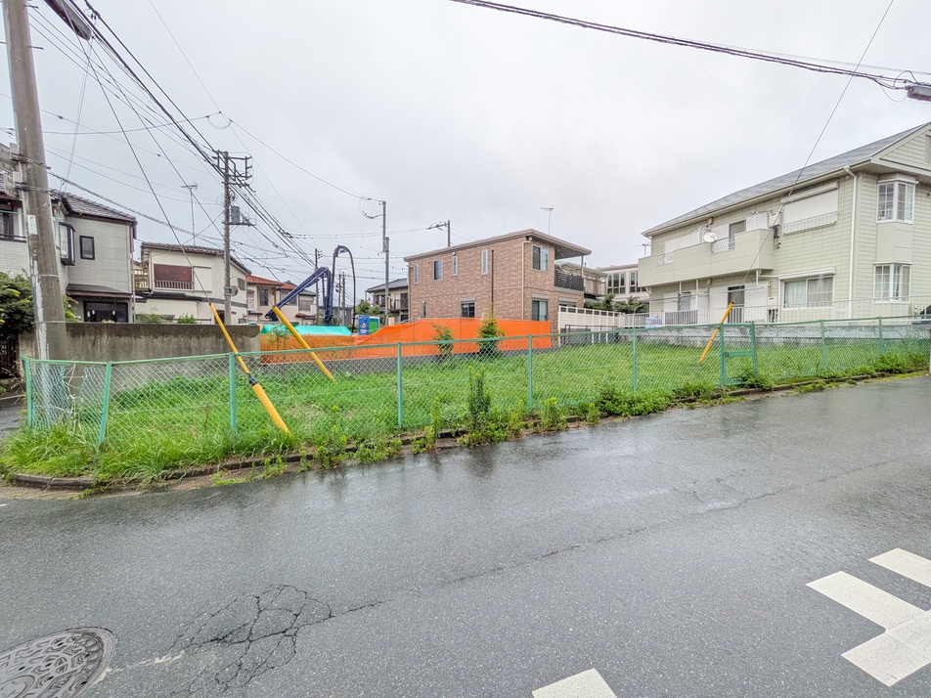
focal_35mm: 14
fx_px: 377
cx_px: 466
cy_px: 349
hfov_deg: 102.1
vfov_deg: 85.7
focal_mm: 1.83
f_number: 2.2
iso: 51
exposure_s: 1/830
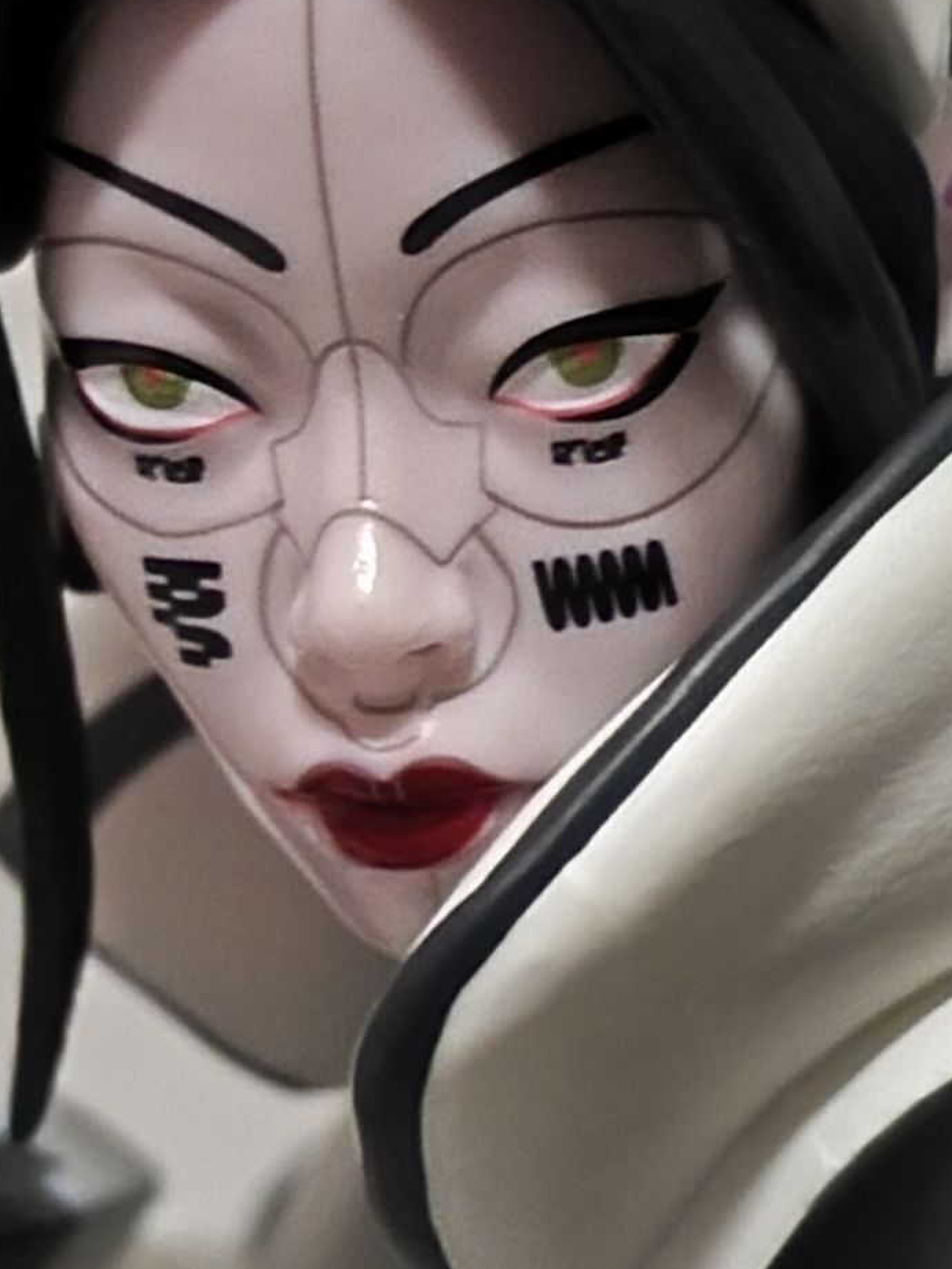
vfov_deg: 11.6
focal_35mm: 170
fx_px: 6234
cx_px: 386
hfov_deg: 8.7
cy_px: 693
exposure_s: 1/25
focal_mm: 6.14
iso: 3200
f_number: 1.65
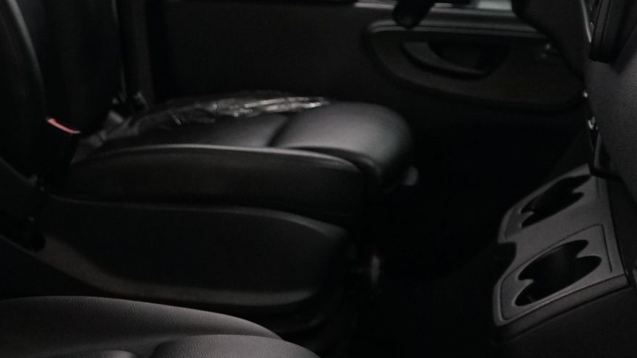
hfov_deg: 22.7
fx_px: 1554
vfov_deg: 12.9
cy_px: -35
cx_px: 90
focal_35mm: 92
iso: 2000
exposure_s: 1/160
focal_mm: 31
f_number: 4
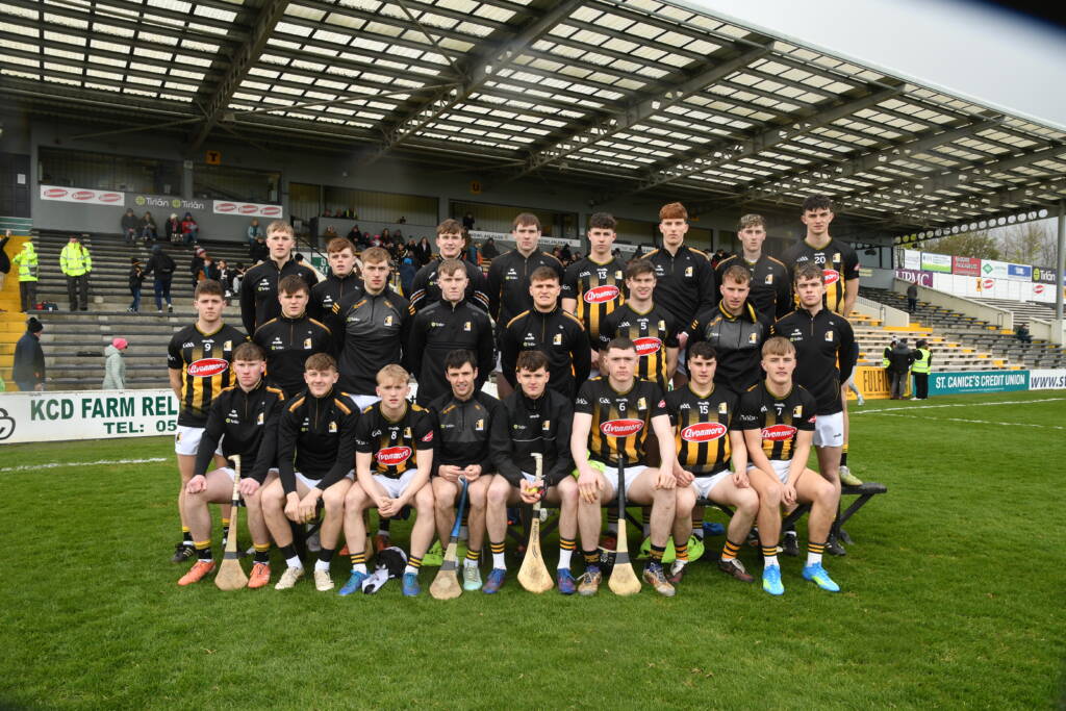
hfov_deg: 70.4
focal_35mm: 26
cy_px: 356
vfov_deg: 50.4
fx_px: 755
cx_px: 533
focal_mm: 17
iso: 320
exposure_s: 1/200
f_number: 6.3
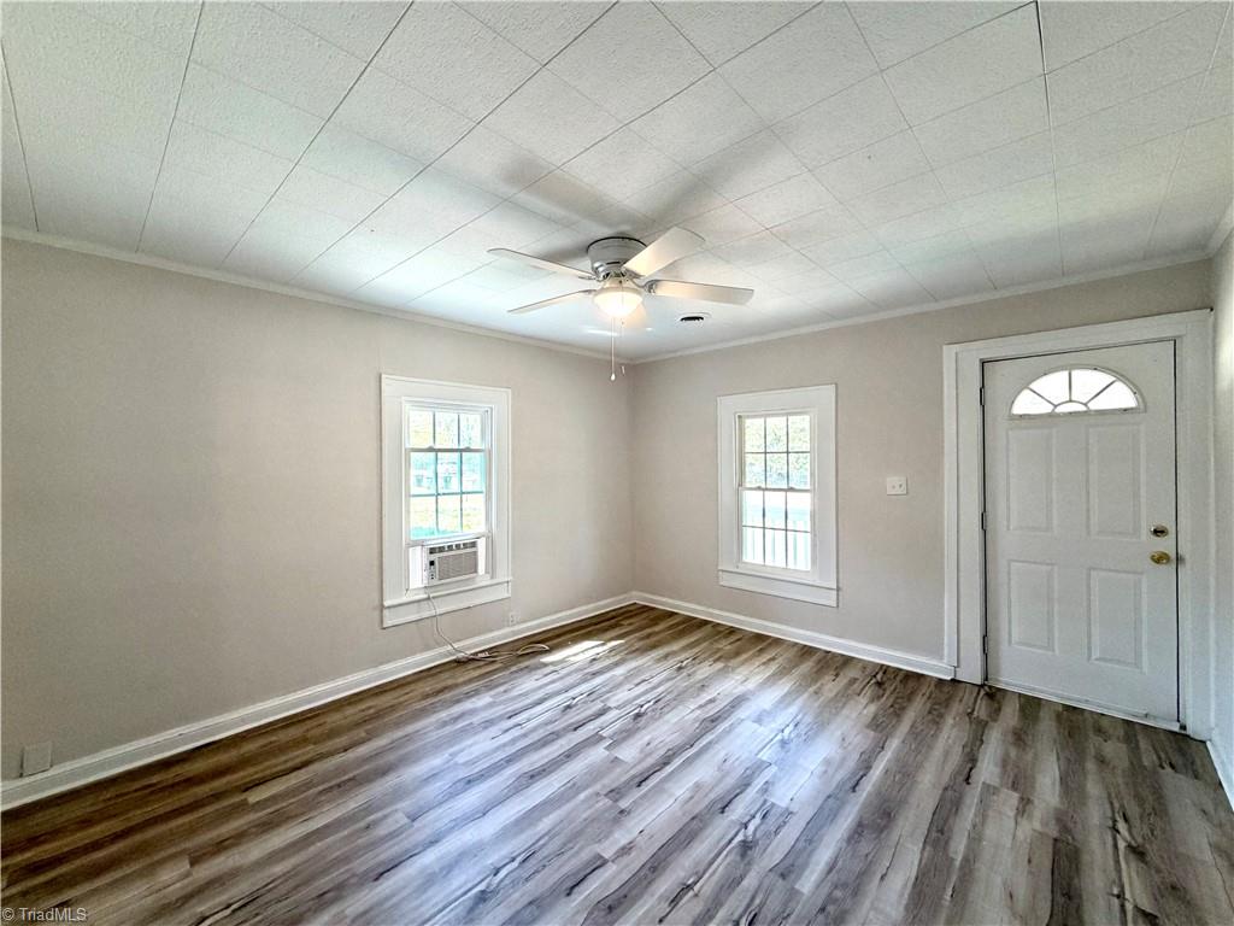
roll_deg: +0.8
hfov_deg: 102.1
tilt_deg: -0.6
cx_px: 617
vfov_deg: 85.7
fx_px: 499
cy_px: 463
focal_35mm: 14
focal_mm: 2.22
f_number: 2.2
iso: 200
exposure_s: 1/60
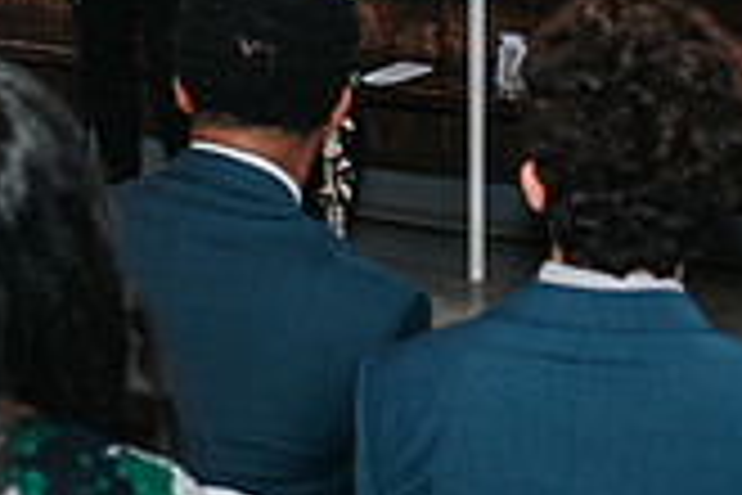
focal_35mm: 127
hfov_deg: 16.0
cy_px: -139
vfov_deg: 10.6
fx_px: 2617
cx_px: 86
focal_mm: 35
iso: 1000
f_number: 3.2
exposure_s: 1/200
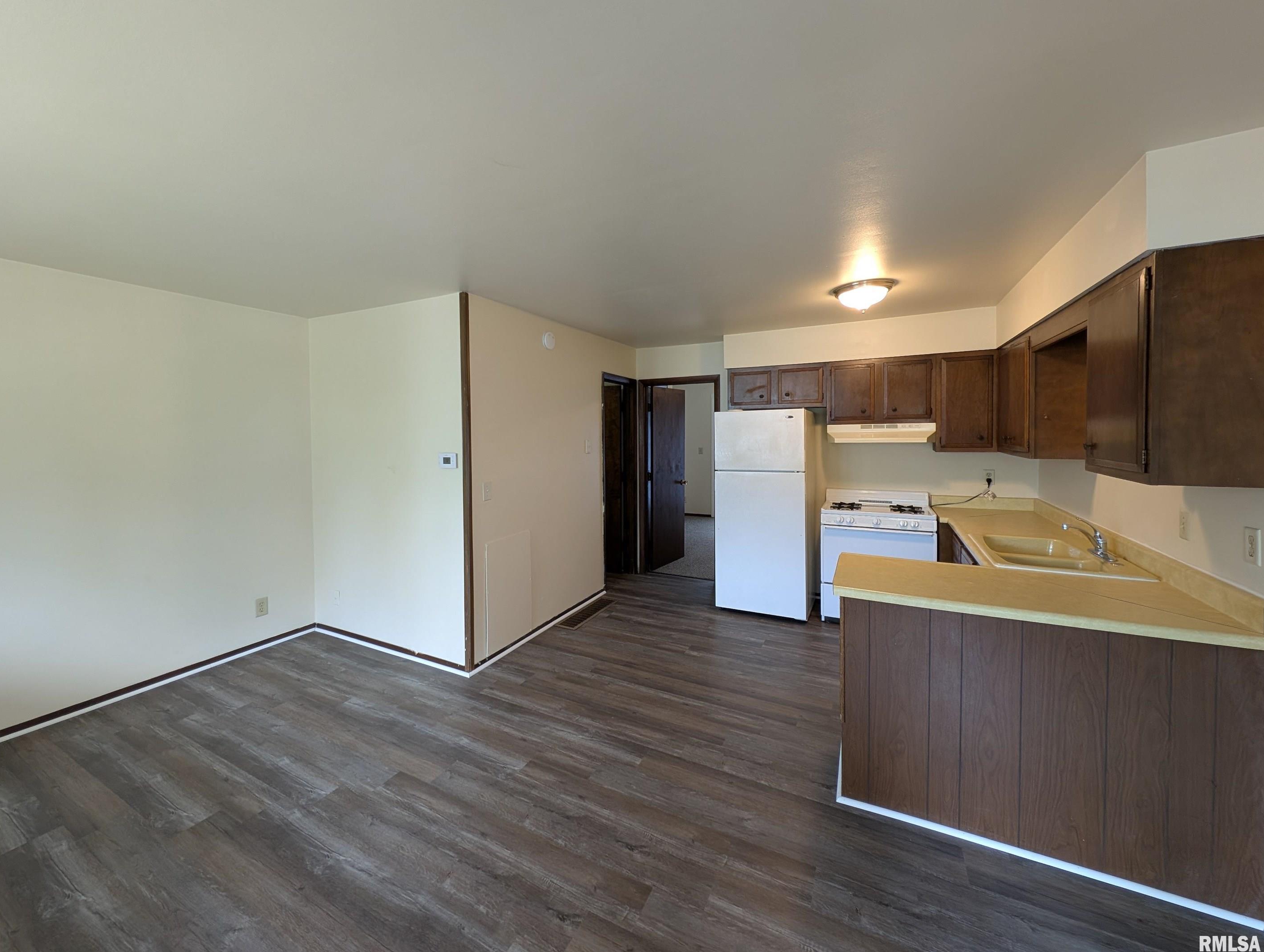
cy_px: 443
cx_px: 583
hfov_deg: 105.9
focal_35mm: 13
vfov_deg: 89.9
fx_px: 475
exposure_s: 1/24
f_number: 1.95
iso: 83
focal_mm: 2.23
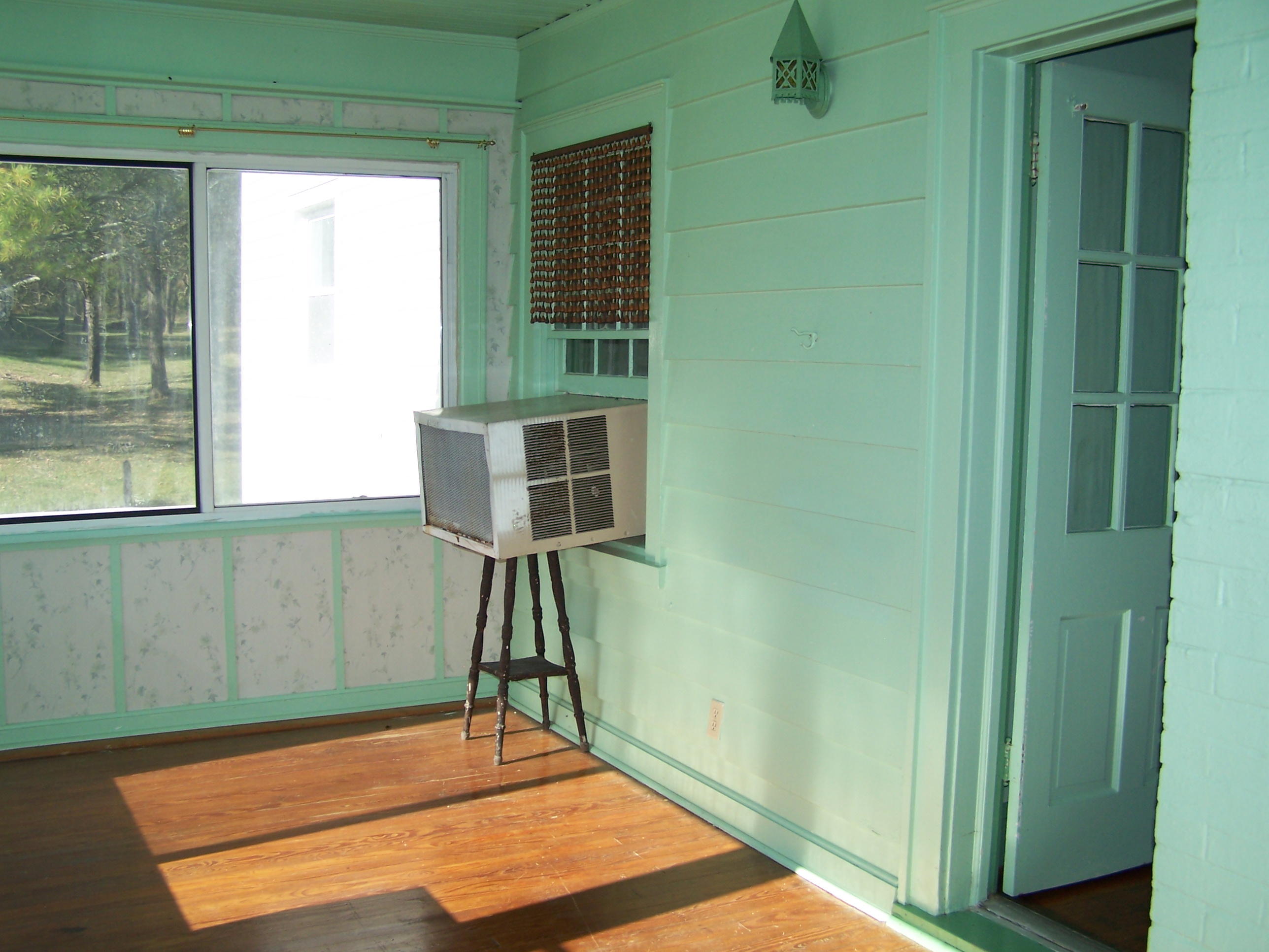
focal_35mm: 38
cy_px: 476
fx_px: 1393
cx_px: 634
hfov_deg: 49.0
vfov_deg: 37.7
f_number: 2.8
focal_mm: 6.3
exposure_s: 1/400
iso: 80
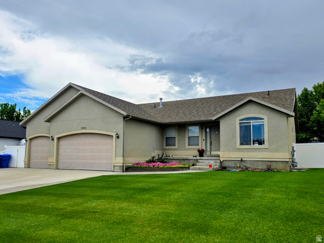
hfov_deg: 73.9
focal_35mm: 23
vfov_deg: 58.9
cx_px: 162
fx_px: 215
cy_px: 122
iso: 12
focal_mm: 6.3
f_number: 1.7
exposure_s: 1/699
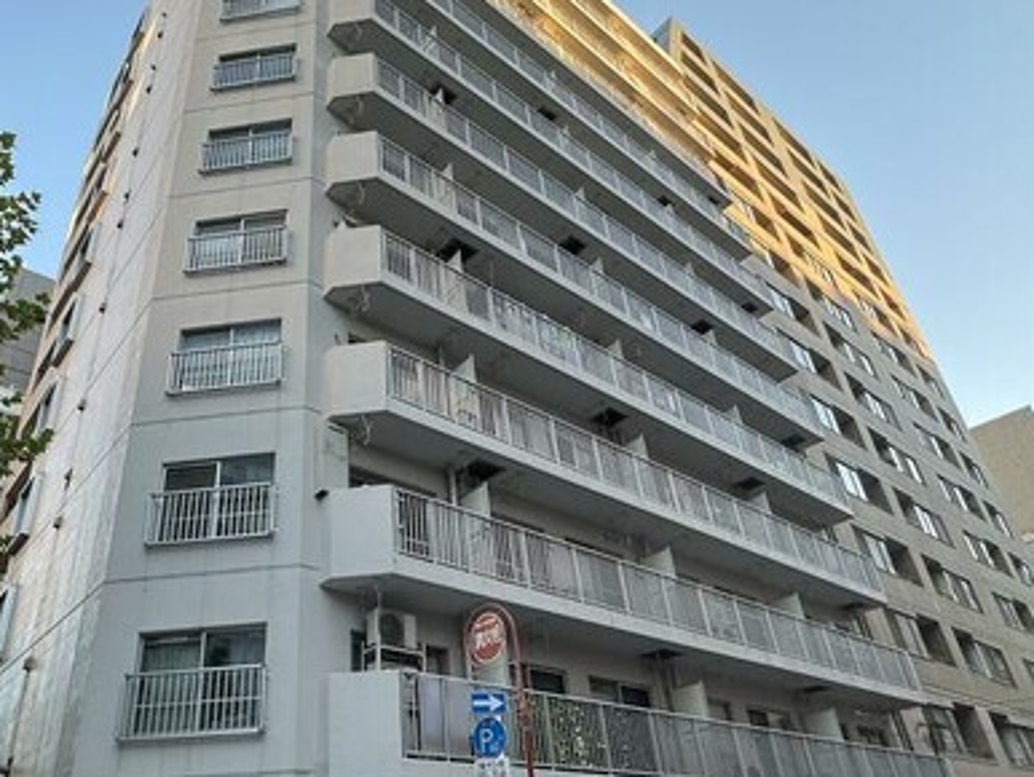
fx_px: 777
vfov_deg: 53.0
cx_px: 395
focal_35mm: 26
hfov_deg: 66.4
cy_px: 437
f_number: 2.2
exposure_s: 1/99
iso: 50
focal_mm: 2.22
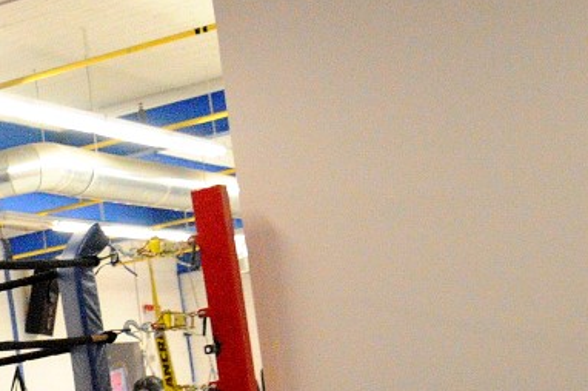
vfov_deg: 11.1
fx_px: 1877
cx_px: -523
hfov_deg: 15.1
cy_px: 705
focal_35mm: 115
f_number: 6.3
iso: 3200
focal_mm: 18
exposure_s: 1/160
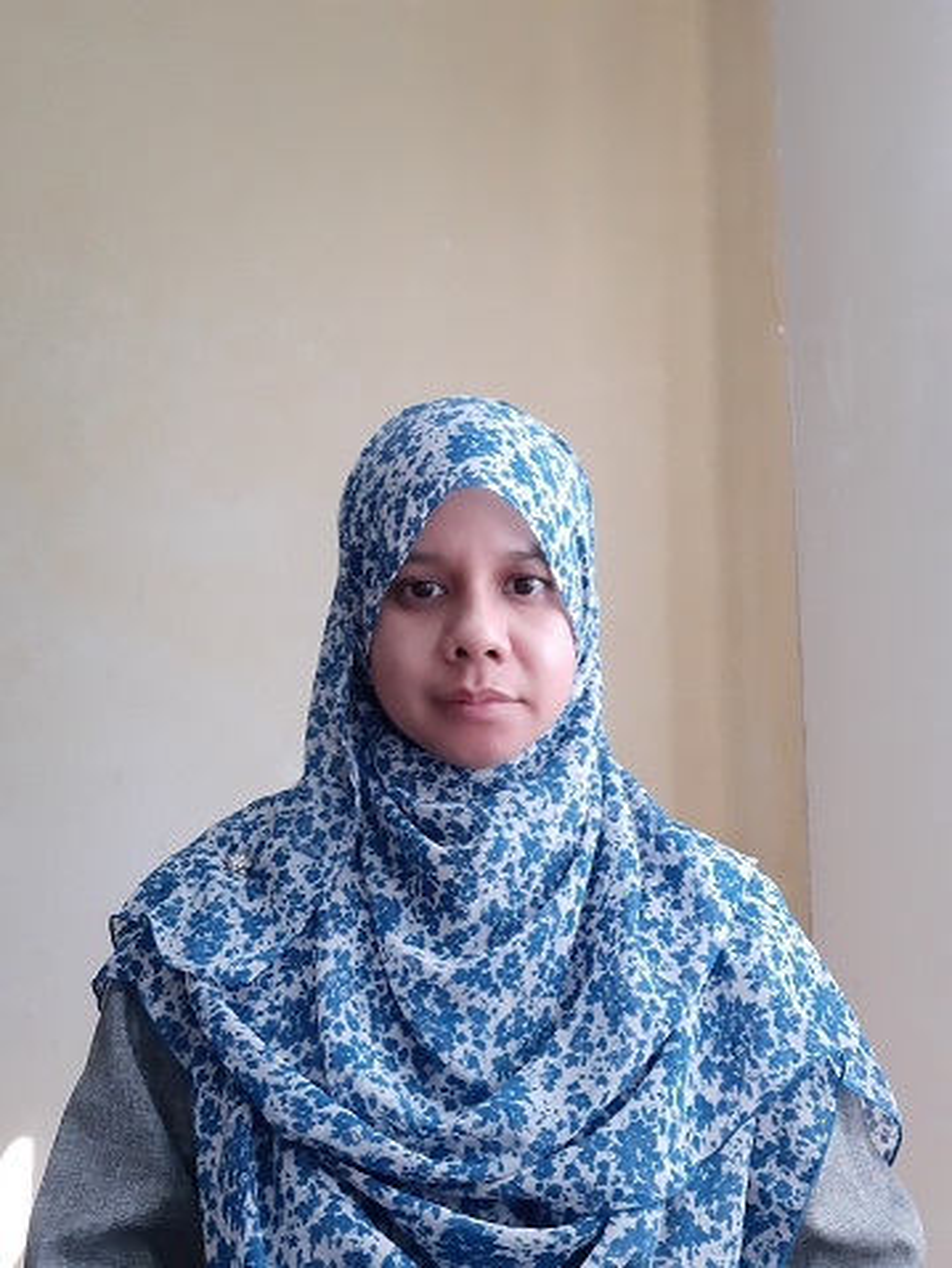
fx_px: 1136
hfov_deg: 45.5
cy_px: 634
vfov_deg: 58.3
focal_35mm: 31
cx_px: 476
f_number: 2
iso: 250
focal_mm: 3.4
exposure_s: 1/50
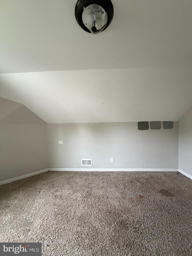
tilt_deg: -0.2
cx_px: 96
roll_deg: +0.4
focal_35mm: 14
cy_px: 128
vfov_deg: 102.1
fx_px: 104
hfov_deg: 85.7
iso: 800
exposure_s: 1/60
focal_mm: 2.22
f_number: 2.2
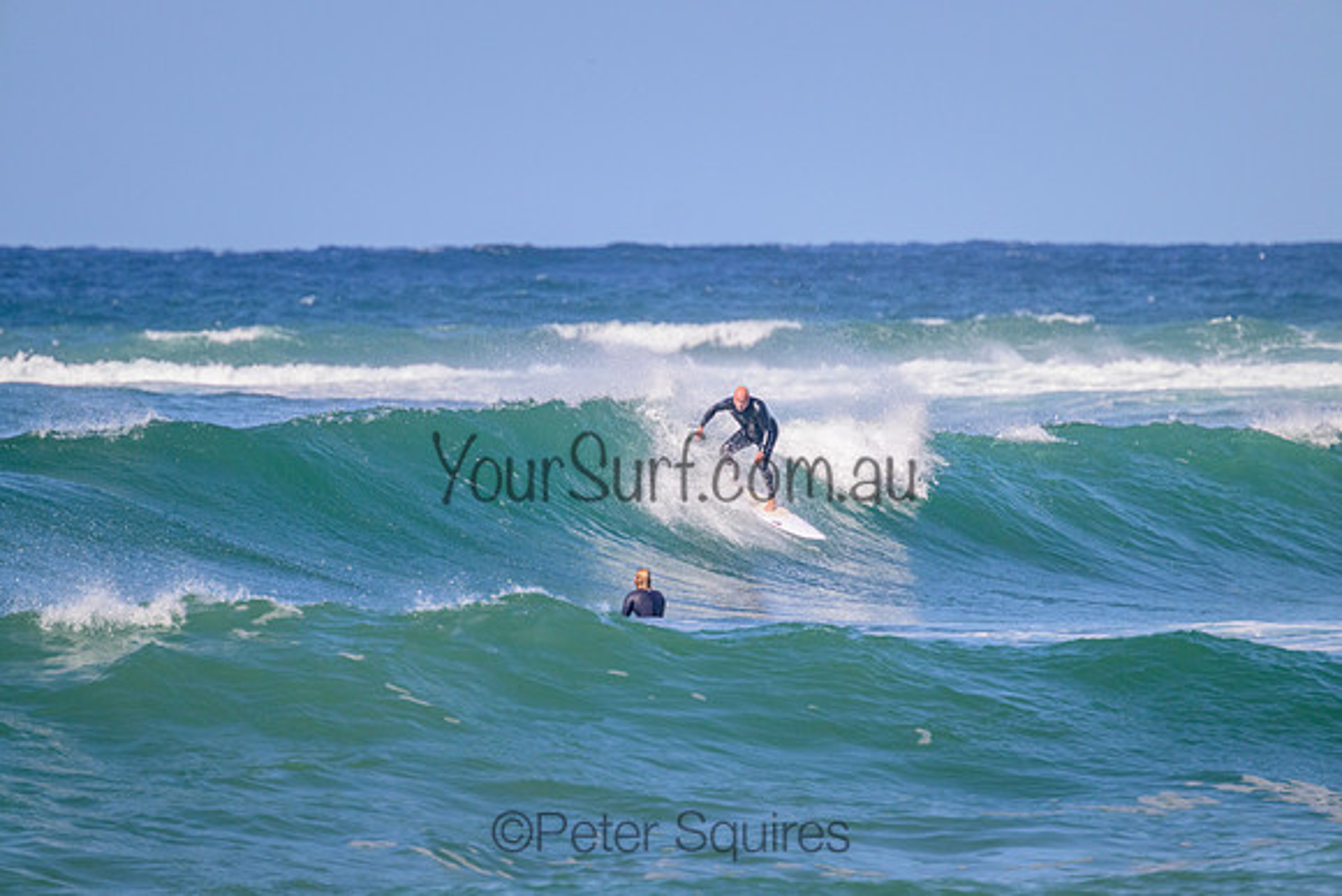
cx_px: 671
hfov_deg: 2.6
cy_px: 448
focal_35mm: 800
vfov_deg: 1.7
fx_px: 29828
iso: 1250
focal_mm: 800
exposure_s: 1/2000
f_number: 11
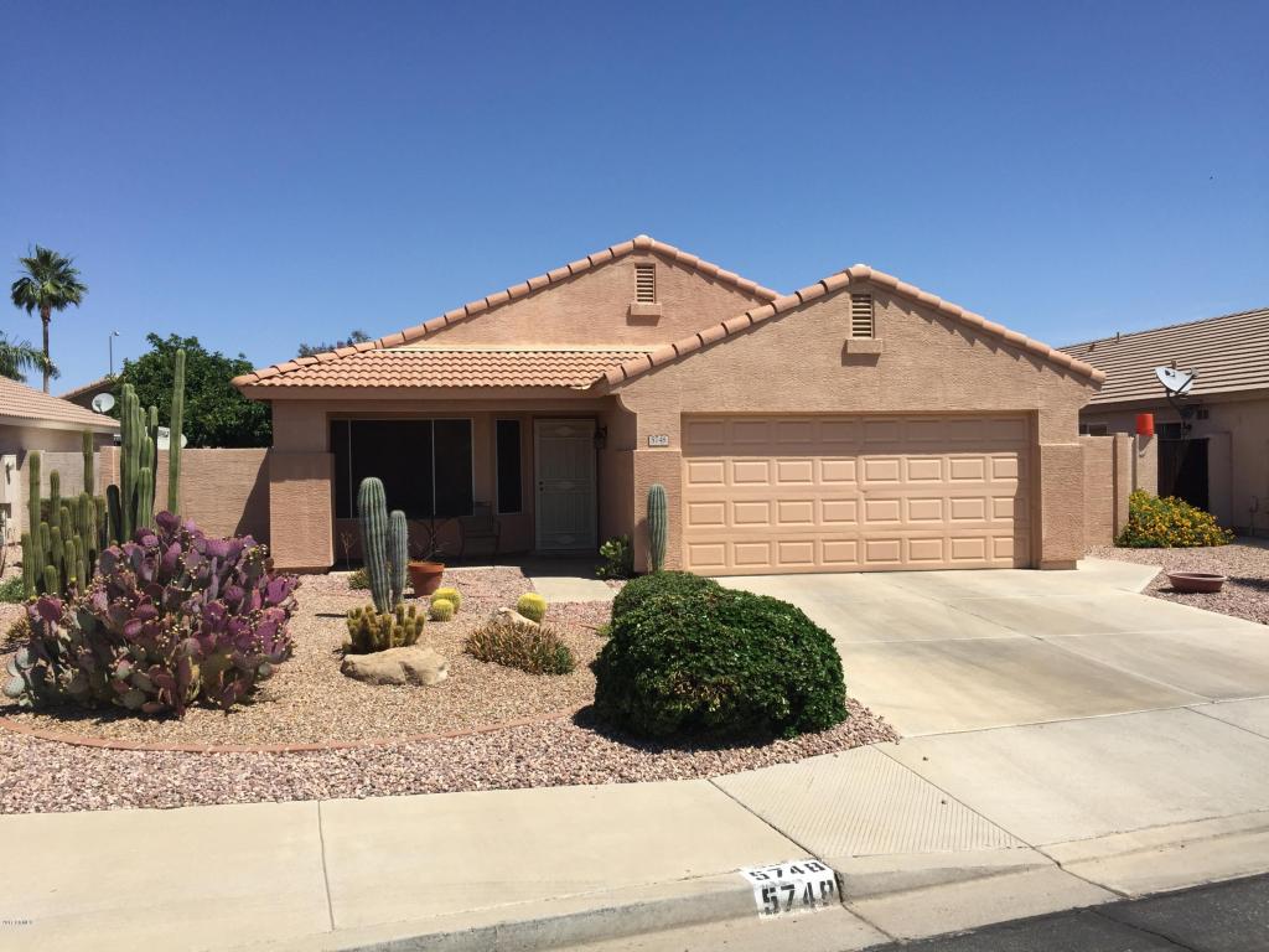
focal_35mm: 29
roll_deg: -0.1
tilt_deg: -2.0
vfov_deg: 48.2
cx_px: 634
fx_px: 1063
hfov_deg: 61.7
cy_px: 476
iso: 32
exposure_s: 1/2639
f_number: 2.2
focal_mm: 4.15
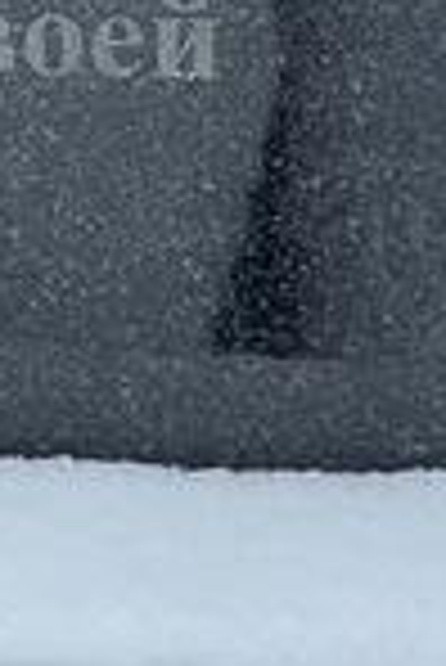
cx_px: 198
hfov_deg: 3.2
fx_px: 8027
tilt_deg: -28.5
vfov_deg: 4.7
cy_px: -644
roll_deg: -0.1
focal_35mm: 433
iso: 50
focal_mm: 9
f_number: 2.8
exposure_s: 1/99
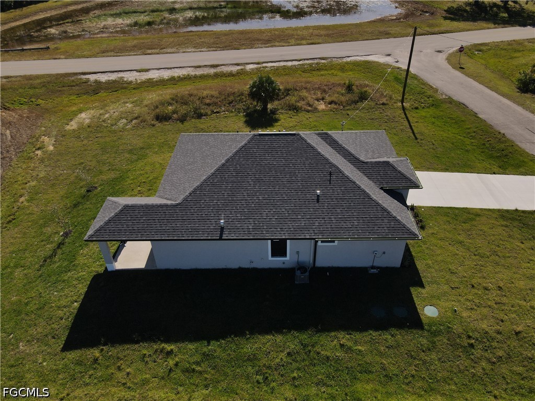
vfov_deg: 56.8
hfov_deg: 71.6
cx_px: 268
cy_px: 200
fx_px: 371
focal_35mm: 24
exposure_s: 1/100
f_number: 2.8
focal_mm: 4.5
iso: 100
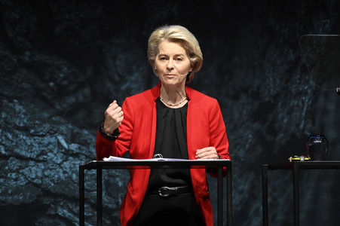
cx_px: 170
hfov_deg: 4.1
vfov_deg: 2.7
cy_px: 113
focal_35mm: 500
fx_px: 4719
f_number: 5.6
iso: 8000
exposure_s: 1/320
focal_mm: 500
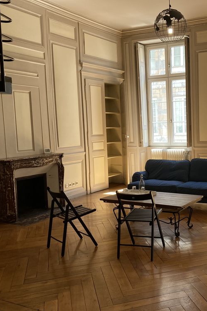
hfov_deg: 32.8
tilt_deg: -4.4
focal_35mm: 39
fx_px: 336
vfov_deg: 49.6
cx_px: 177
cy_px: 156
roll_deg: +0.5
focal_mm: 3.99
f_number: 1.8
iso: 64
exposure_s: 1/121
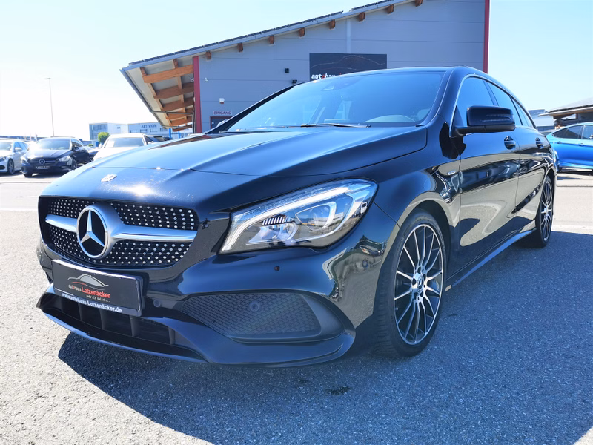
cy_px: 222
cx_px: 296
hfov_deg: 61.7
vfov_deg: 48.2
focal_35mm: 29
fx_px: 497
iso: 50
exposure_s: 1/1387
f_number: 1.8
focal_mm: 5.58
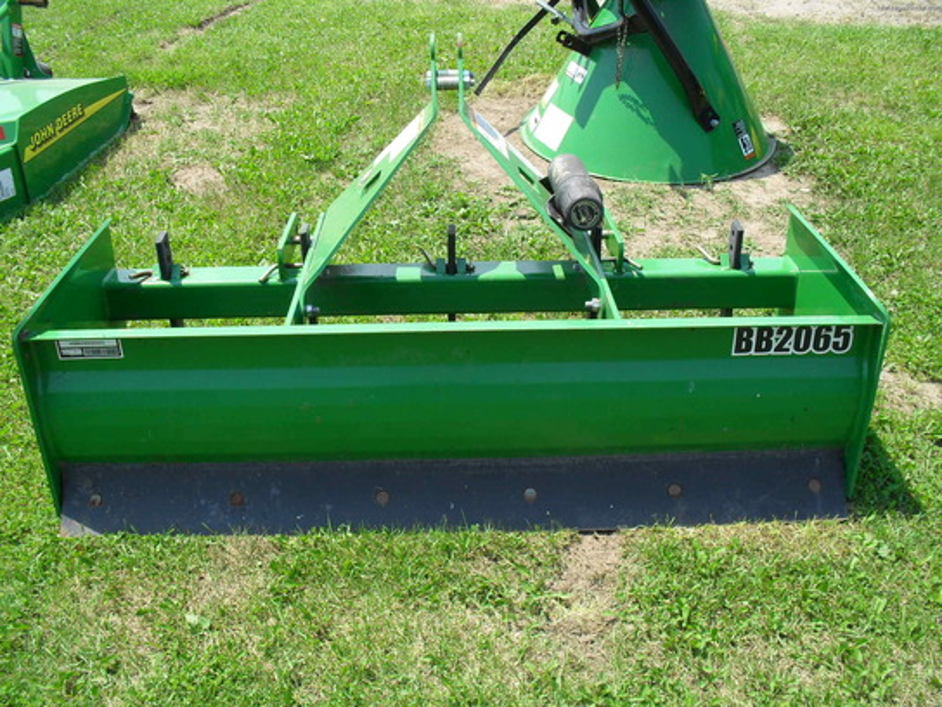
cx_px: 471
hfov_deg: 52.6
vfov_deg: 40.7
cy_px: 354
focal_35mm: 35
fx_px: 952
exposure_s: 1/90
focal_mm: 6.3
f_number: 8.4
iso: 100
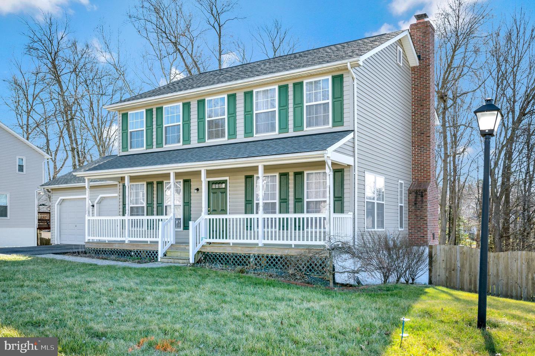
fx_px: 446
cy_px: 178
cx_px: 268
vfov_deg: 43.5
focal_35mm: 30
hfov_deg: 62.0
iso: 125
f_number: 5.6
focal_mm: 30
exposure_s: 1/250
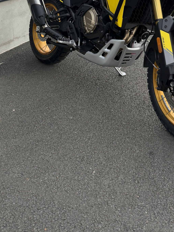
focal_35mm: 45
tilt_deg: -15.6
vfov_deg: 39.2
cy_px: 25
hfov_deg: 31.6
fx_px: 302
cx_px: 132
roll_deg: -2.1
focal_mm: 6.76
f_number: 1.78
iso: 100
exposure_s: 1/888
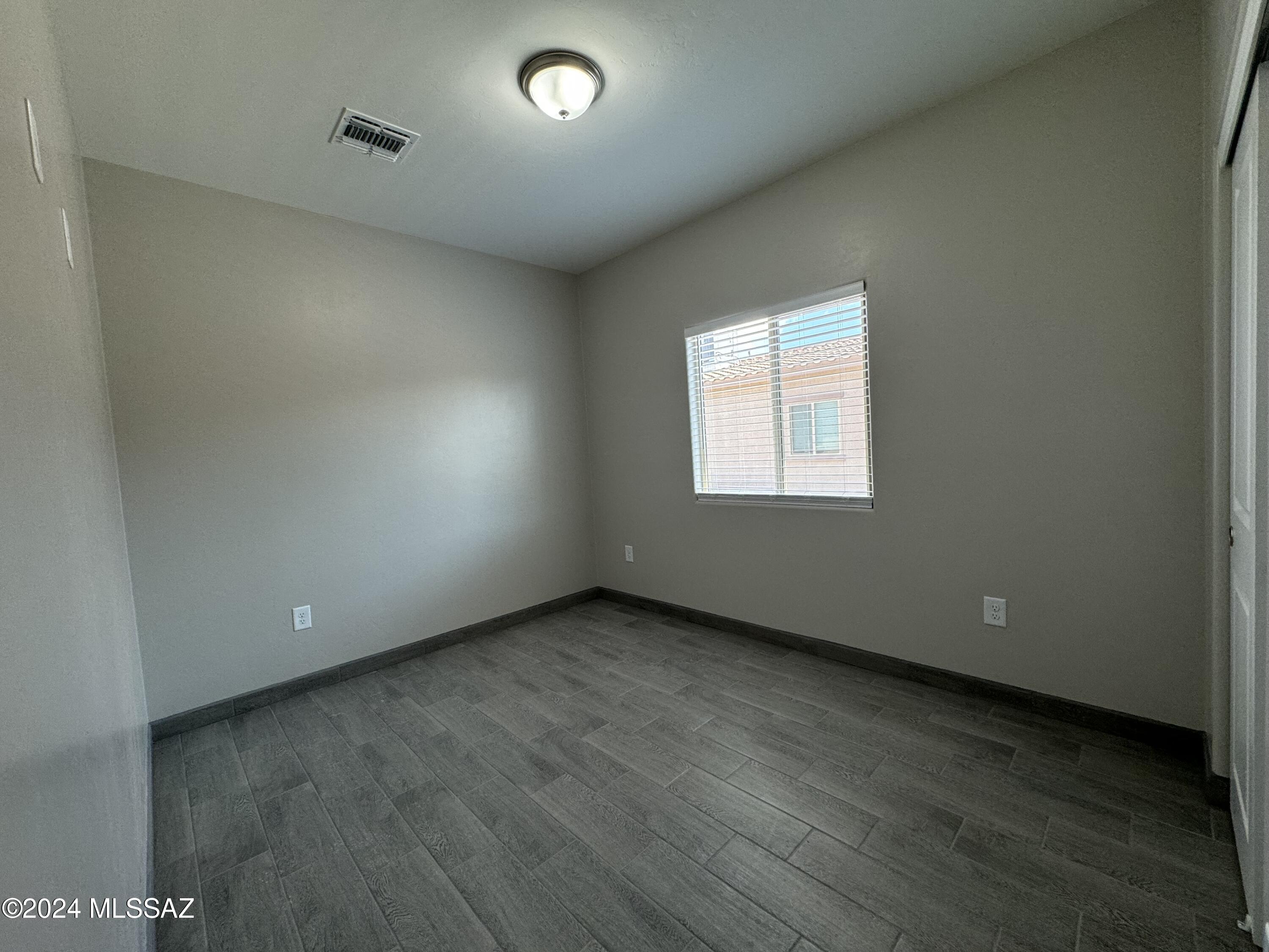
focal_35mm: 14
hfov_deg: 102.1
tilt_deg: -2.7
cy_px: 476
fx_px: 513
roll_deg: +3.6
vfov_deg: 85.7
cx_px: 634
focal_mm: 2.22
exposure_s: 1/120
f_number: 2.2
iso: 125
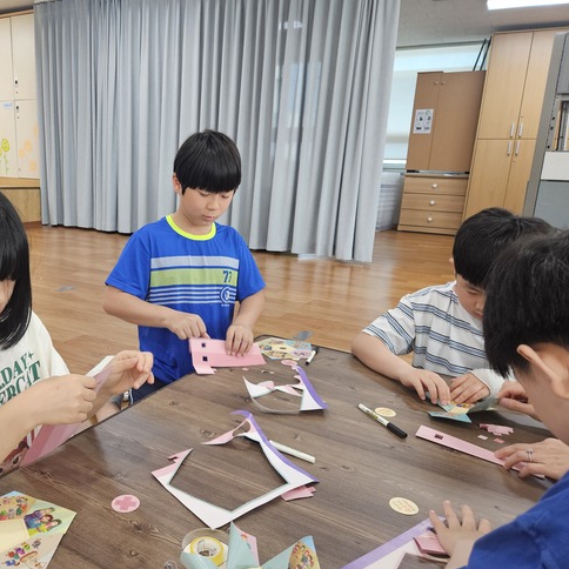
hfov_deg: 56.4
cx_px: 202
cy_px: 292
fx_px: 521
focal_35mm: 28
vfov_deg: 57.3
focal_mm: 5.4
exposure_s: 1/120
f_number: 1.8
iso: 250
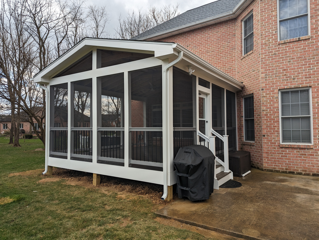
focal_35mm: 24
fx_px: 221
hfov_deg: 71.5
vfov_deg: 56.9
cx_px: 160
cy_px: 120
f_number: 1.85
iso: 41
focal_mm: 6.81
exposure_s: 1/1058
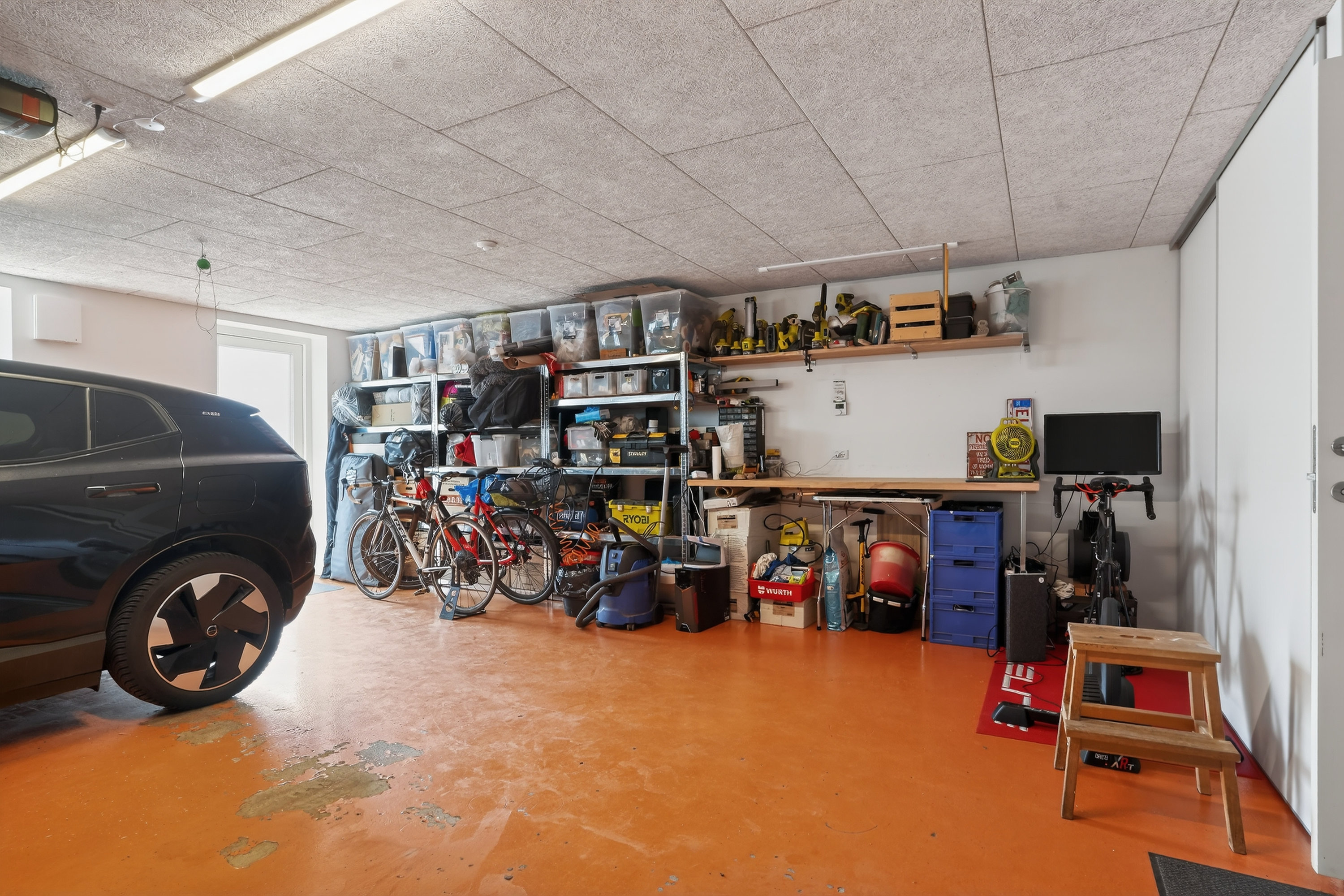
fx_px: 672
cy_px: 448
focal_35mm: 18
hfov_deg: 90.0
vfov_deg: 67.4
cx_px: 672
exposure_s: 1/3.33
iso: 400
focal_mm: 18
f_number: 8
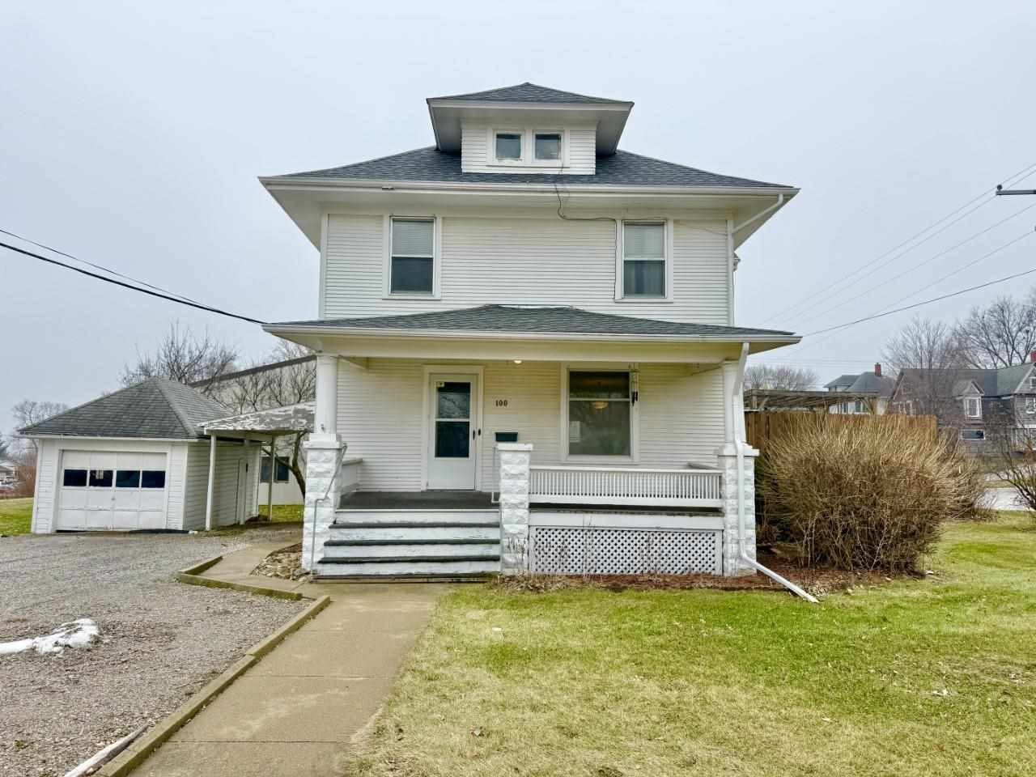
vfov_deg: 56.8
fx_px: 718
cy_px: 388
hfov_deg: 71.6
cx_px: 518
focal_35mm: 24
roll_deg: -0.3
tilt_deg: +5.4
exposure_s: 1/1271
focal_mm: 6.76
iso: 80
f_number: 1.78
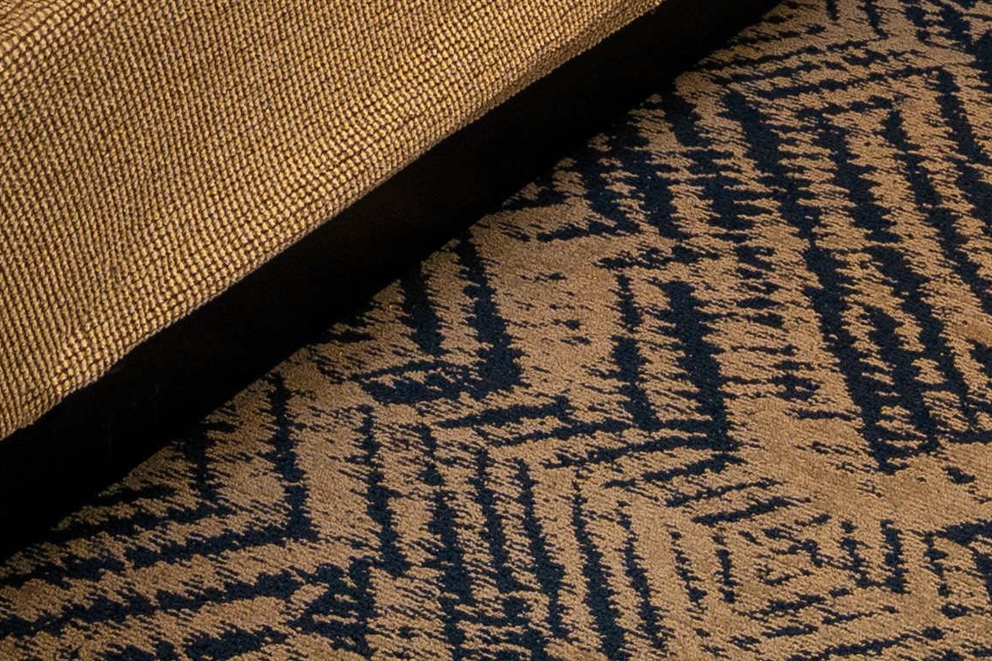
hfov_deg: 13.7
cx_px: -19
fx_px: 4078
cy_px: -921
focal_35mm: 148
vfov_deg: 8.5
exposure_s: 1/160
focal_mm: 29
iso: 400
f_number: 8
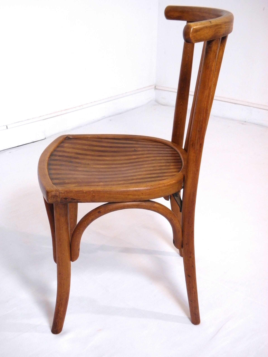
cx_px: 134
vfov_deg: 42.9
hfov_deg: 32.9
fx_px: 454
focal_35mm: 44
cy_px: 178
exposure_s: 1/30
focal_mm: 7.9
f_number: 3.9
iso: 200
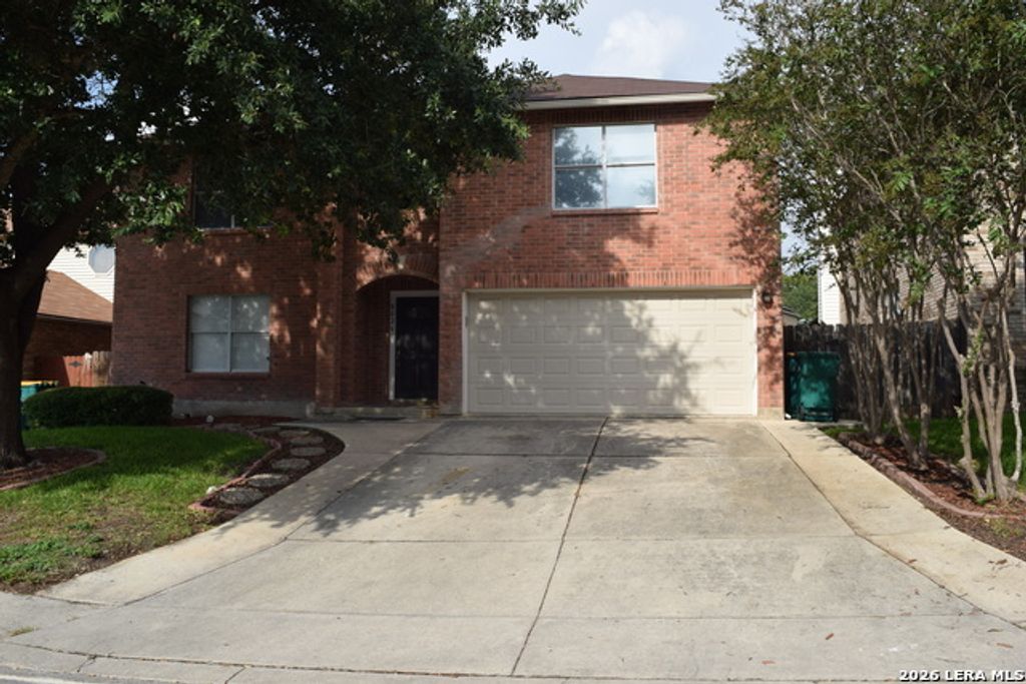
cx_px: 513
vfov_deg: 47.9
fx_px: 770
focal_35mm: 27
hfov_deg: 67.4
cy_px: 342
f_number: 10
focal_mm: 18
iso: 100
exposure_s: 1/200
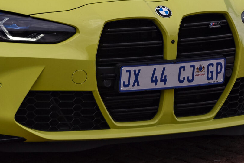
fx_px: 3764
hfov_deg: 3.7
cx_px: 173
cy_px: -48
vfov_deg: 2.5
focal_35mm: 555
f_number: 10
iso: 200
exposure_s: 1/200
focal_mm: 175
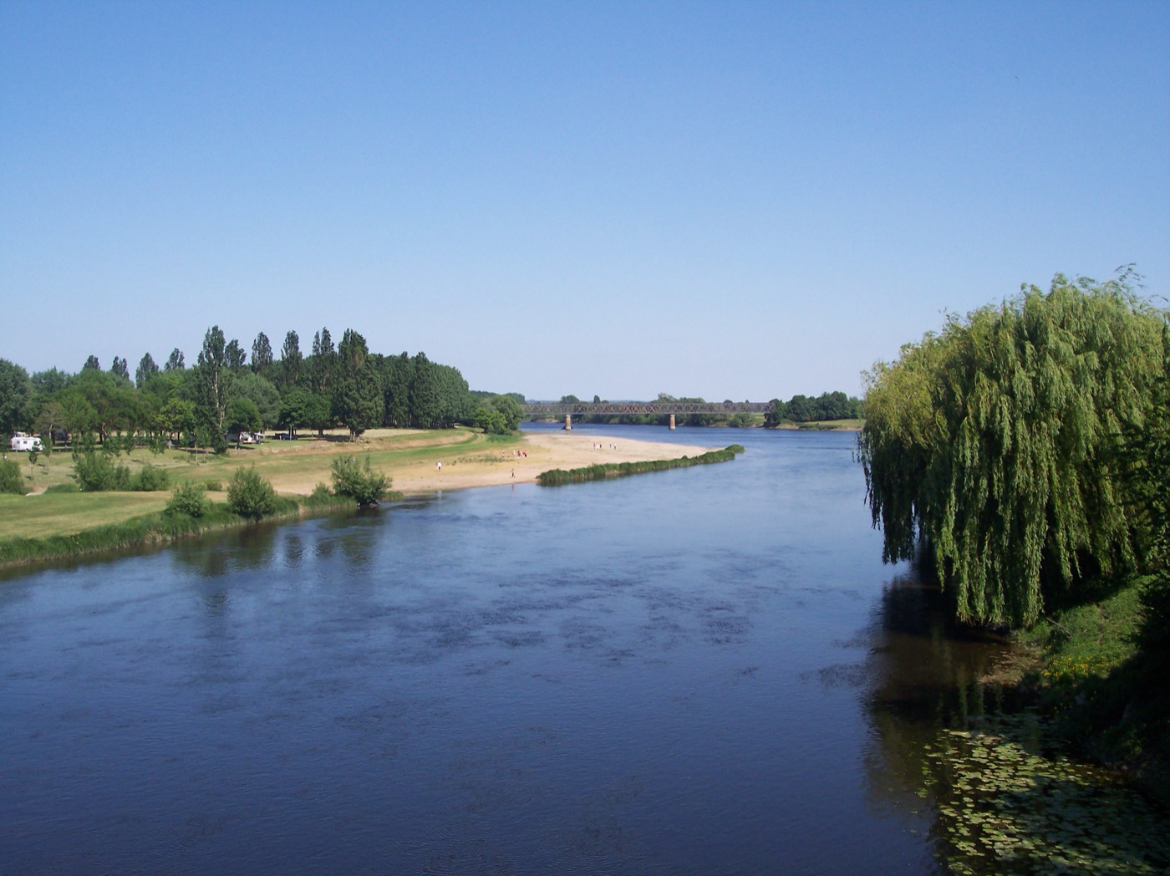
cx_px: 585
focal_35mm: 38
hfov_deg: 49.0
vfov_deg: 37.7
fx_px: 1283
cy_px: 438
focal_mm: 8
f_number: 4.8
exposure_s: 1/700
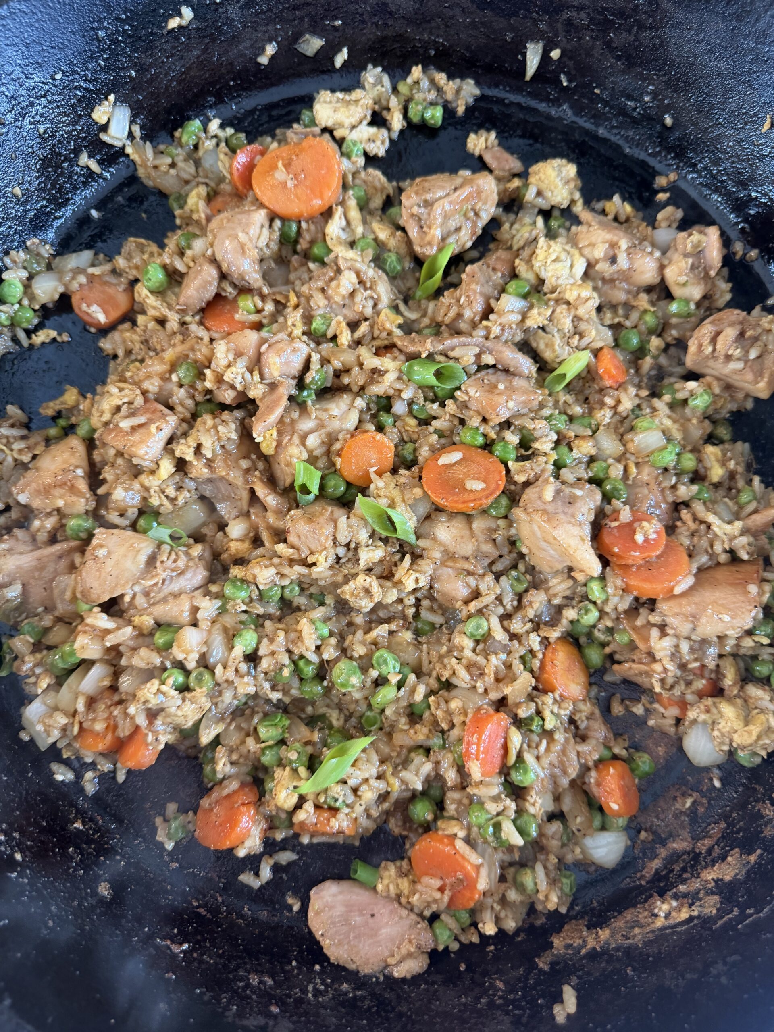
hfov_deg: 56.8
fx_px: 716
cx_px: 387
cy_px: 516
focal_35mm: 24
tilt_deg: -79.6
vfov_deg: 71.6
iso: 200
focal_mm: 6.76
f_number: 1.78
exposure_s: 1/61
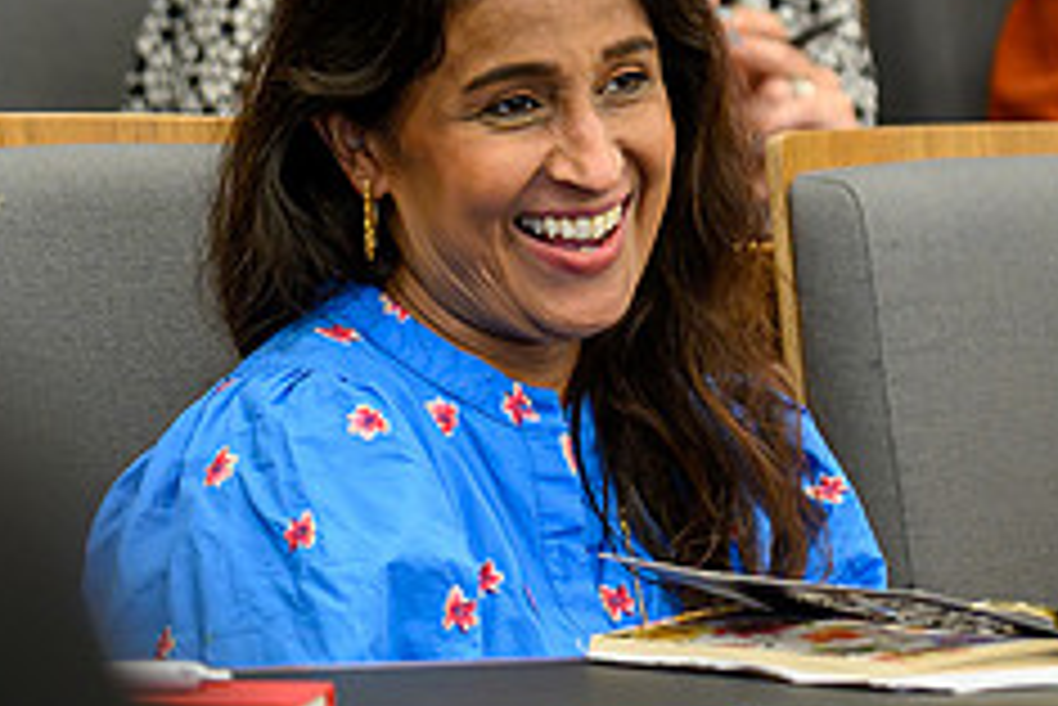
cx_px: 842
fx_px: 17173
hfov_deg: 3.5
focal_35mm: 584
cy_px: 128
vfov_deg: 2.4
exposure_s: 1/125
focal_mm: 150
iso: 900
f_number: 2.8
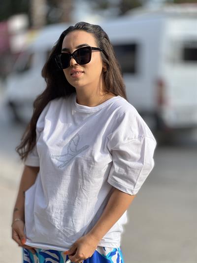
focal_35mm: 77
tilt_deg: -4.8
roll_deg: -1.6
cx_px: 98
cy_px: 132
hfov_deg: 19.1
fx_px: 584
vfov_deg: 25.3
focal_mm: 9
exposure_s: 1/187
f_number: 2.8
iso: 25
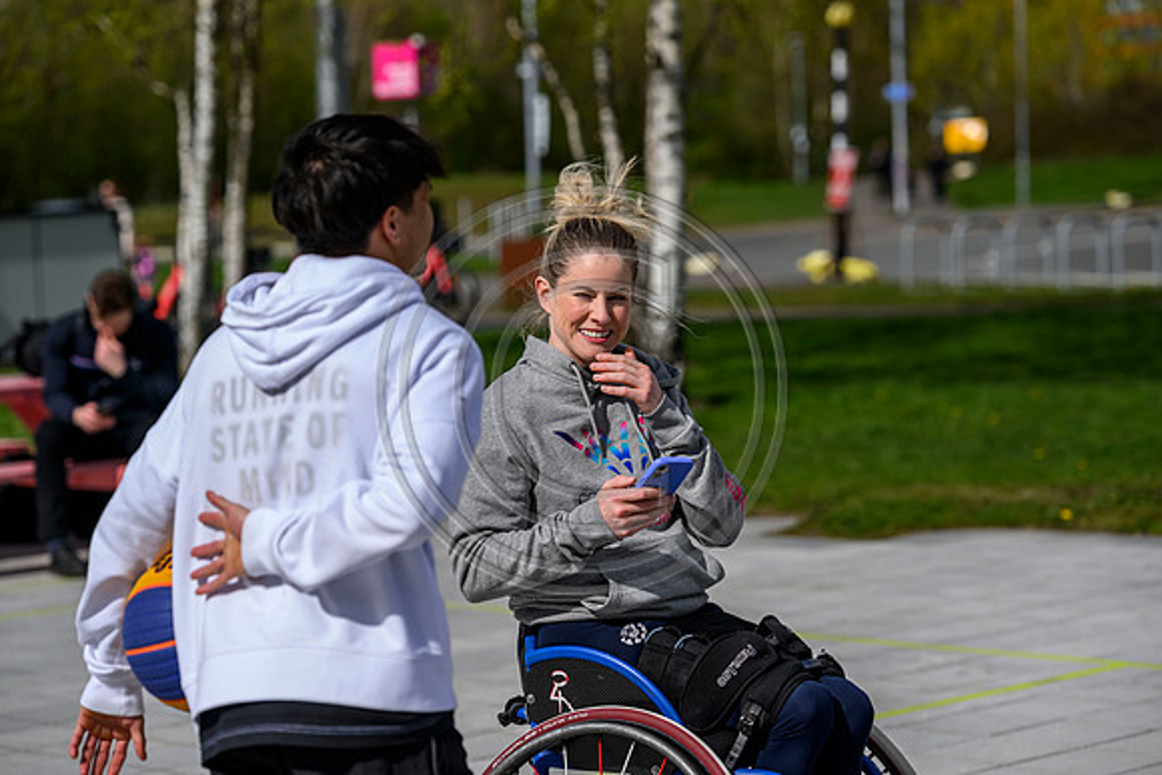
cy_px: 388
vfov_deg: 13.0
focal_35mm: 105
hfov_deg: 19.5
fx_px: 3390
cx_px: 581
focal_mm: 105
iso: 400
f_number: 3.5
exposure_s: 1/8000
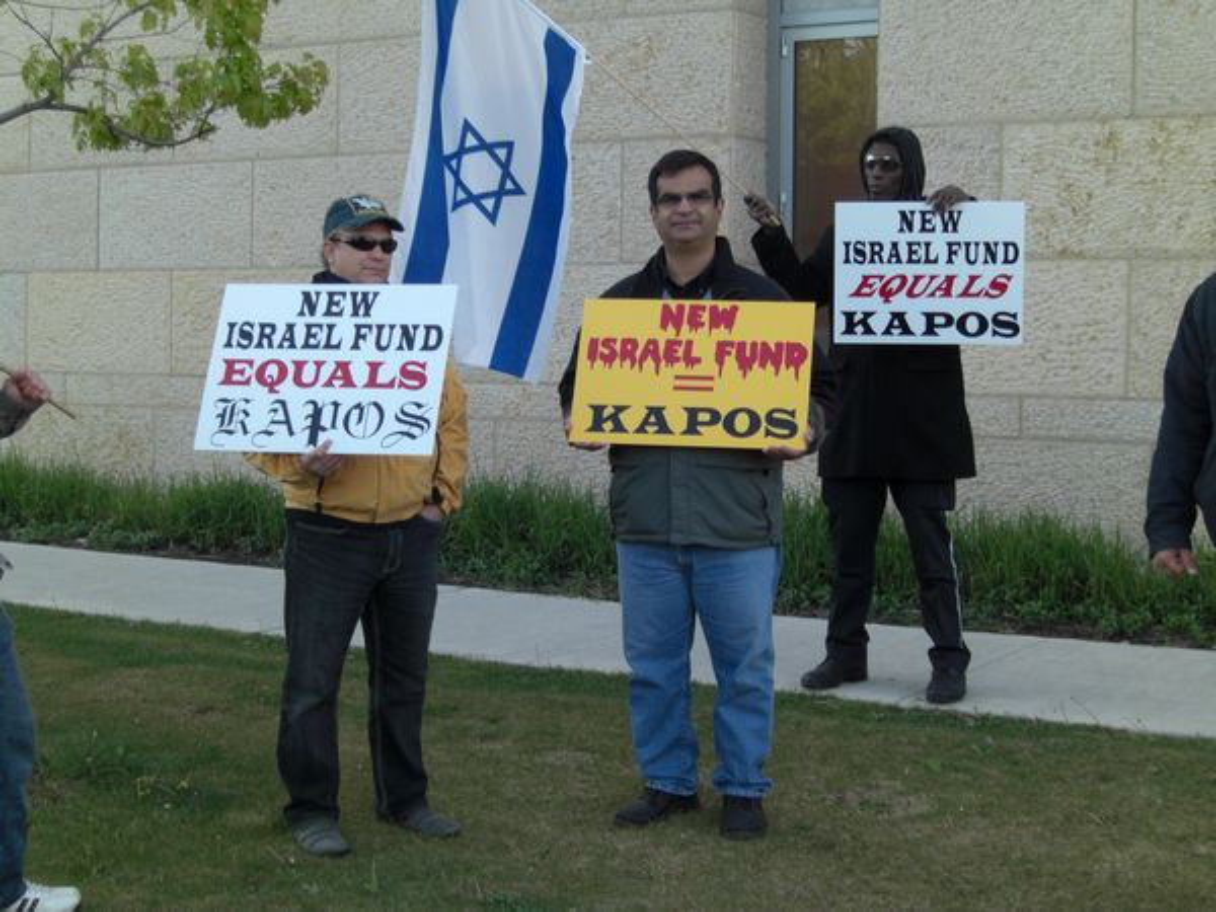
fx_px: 2002
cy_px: 456
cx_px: 608
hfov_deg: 33.8
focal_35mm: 57
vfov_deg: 25.7
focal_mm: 11.8
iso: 100
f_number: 3.6
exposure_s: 1/100
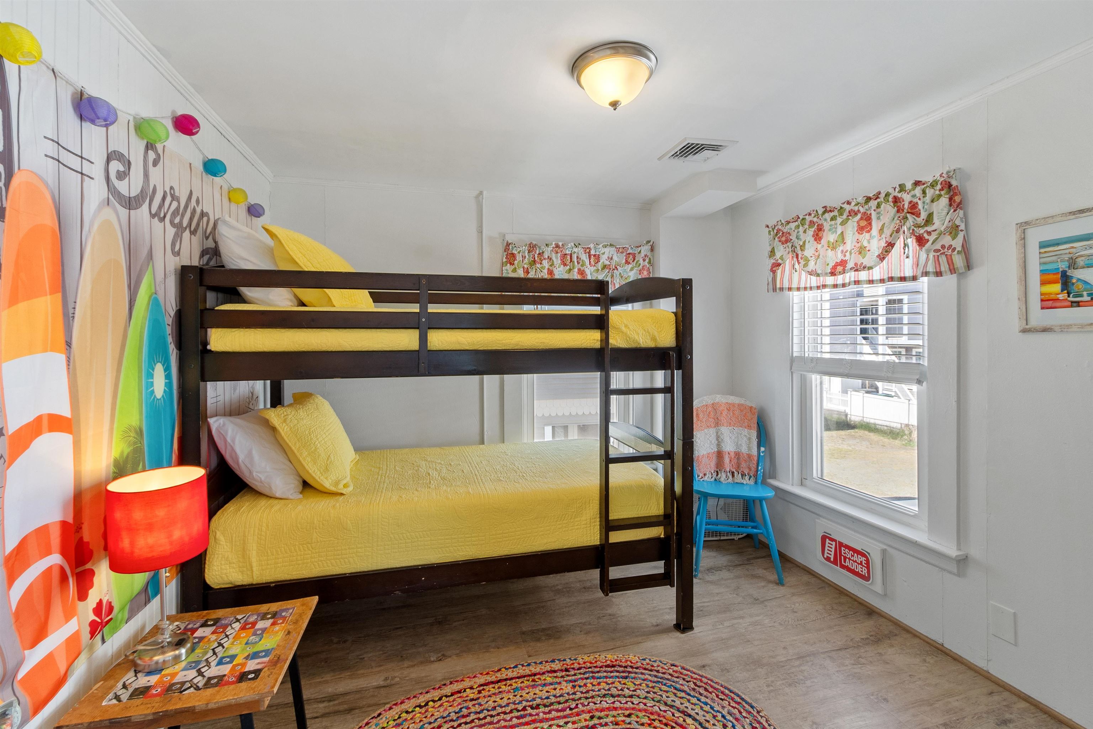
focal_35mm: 15
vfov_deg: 77.3
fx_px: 455
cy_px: 364
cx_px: 546
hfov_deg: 100.4
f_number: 8
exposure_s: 1/2.5
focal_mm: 10
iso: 320
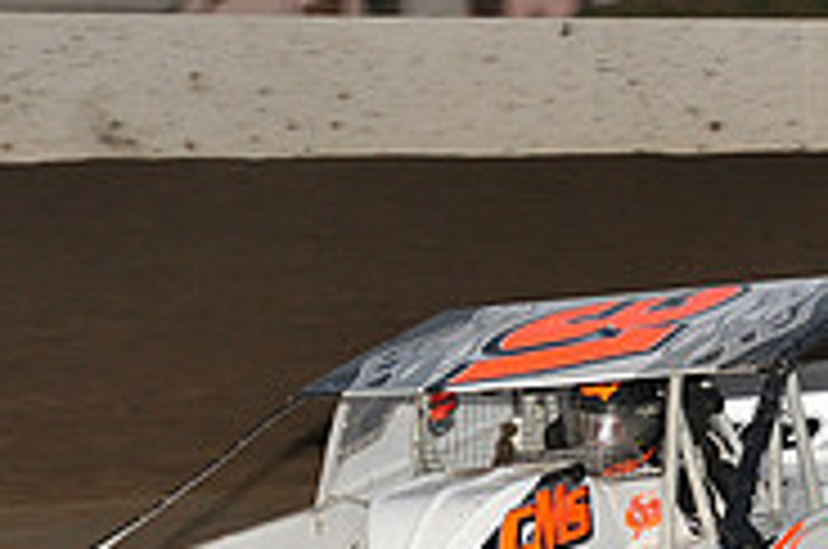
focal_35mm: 316
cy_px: 446
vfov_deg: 4.3
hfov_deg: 6.5
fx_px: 7255
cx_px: 454
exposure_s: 1/320
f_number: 7.1
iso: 1000
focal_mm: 100
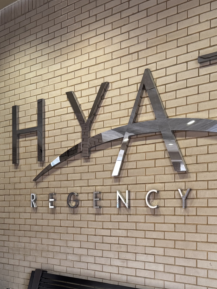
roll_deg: -0.2
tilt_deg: -0.2
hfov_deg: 29.1
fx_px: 418
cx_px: 122
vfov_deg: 37.5
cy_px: 206
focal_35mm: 50
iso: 400
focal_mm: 6.76
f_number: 1.78
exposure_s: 1/60
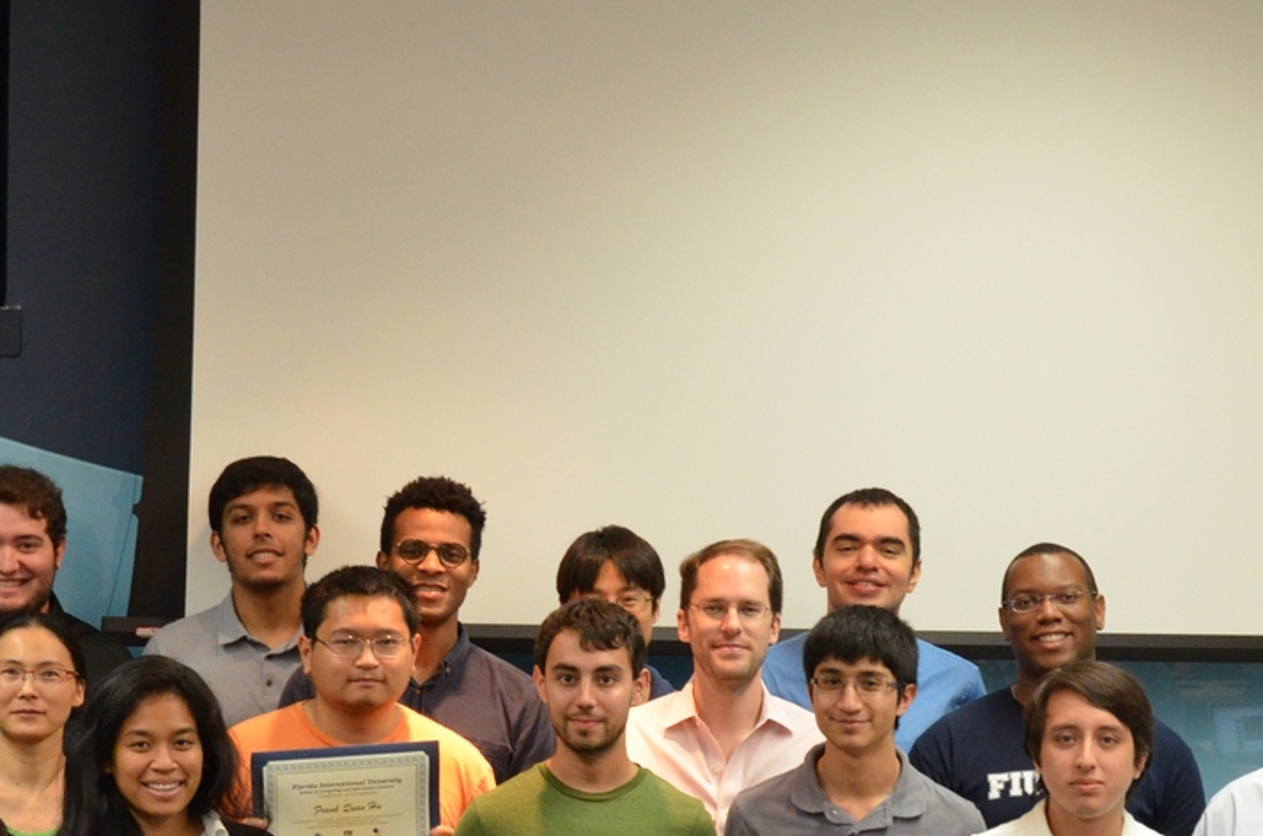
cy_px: 740
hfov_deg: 17.1
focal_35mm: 120
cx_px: 527
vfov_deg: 11.3
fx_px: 4206
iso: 2000
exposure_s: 1/60
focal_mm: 35
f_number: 6.3
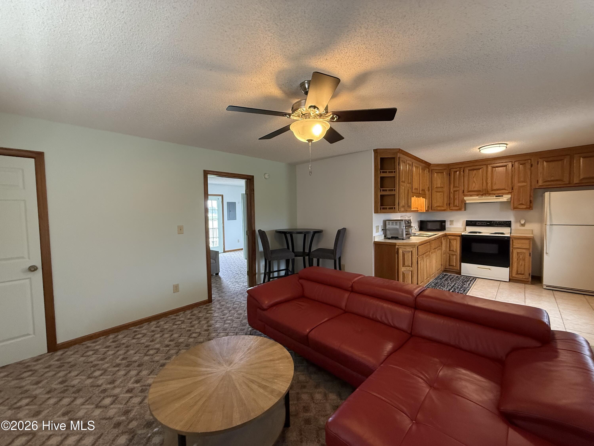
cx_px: 297
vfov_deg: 85.7
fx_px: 240
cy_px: 223
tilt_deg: -2.9
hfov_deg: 102.1
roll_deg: +0.6
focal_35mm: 14
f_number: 2.2
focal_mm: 2.22
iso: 500
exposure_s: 1/120
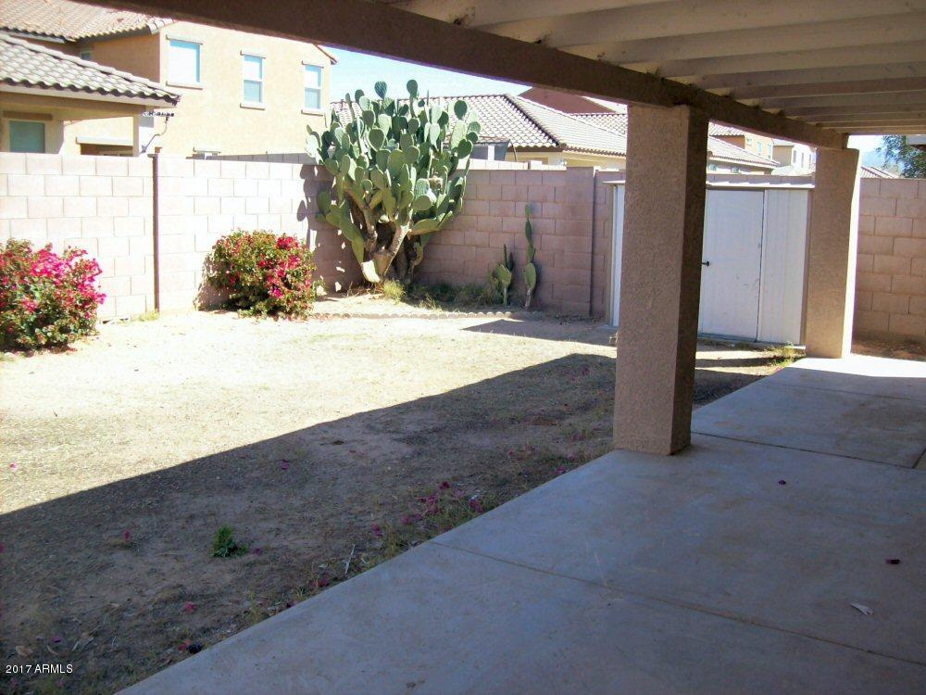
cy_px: 348
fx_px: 963
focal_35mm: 36
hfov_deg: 51.4
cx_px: 463
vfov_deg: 39.7
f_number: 2.7
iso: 80
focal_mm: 6
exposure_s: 1/424
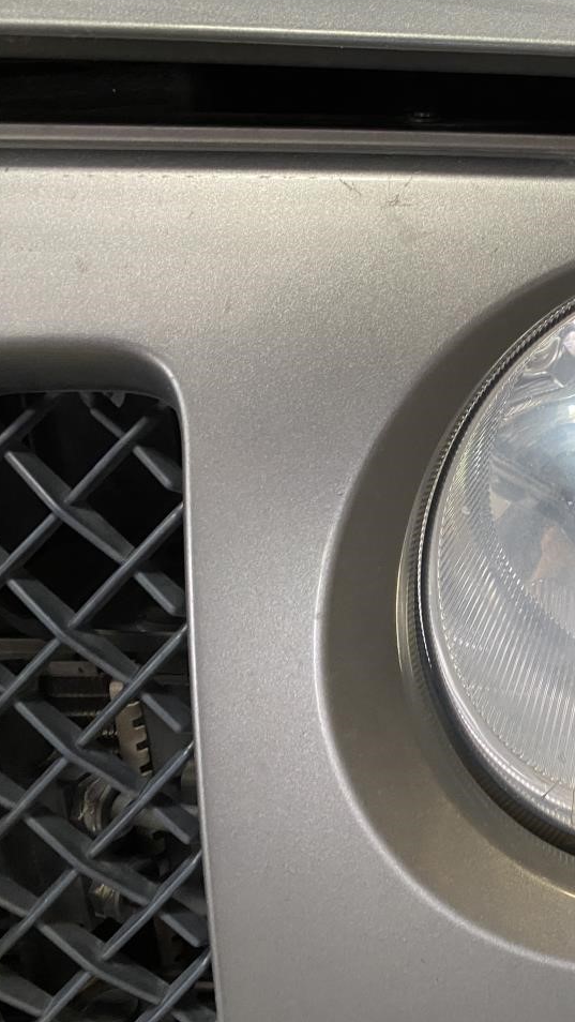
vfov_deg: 52.8
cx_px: 609
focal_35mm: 38
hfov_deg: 28.7
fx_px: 1029
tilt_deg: -21.1
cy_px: 509
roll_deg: +5.8
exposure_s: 1/60
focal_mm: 4.25
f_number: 1.8
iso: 160
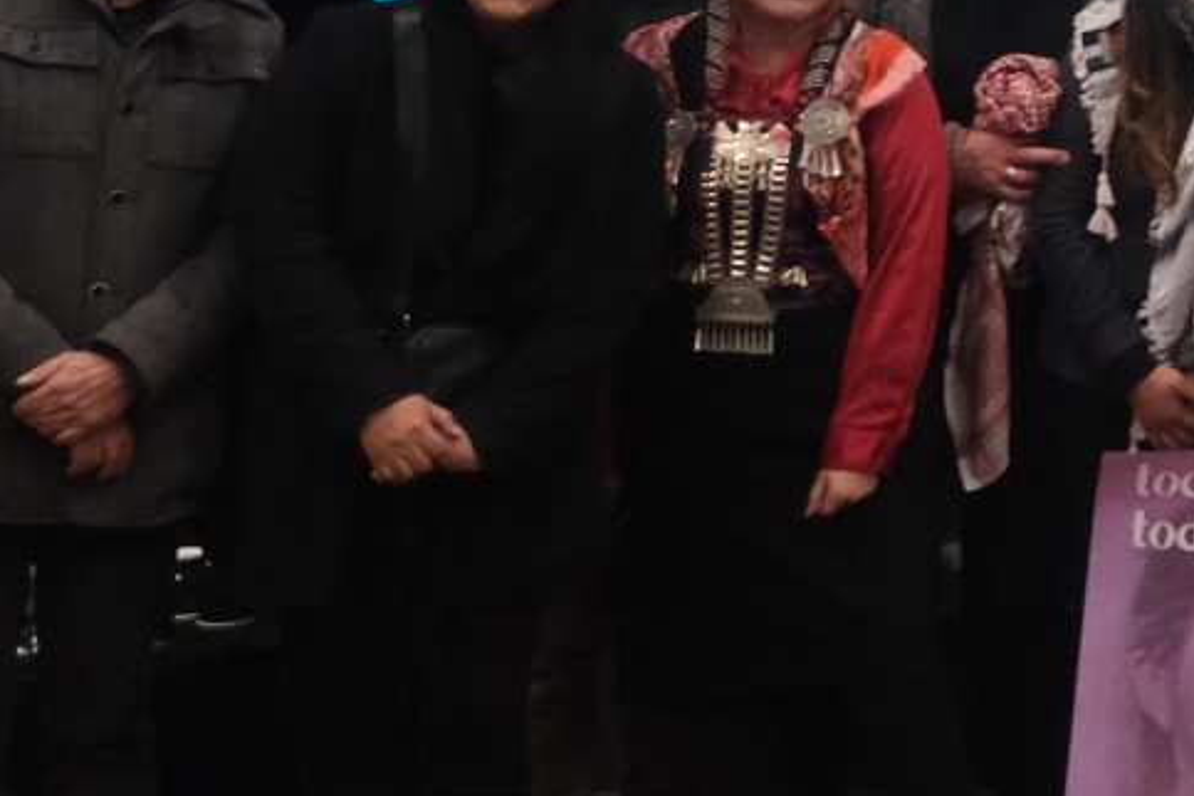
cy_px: -304
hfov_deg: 16.2
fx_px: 3781
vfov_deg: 11.6
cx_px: 1857
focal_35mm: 114
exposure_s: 1/60
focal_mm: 20.5
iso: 4000
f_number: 4
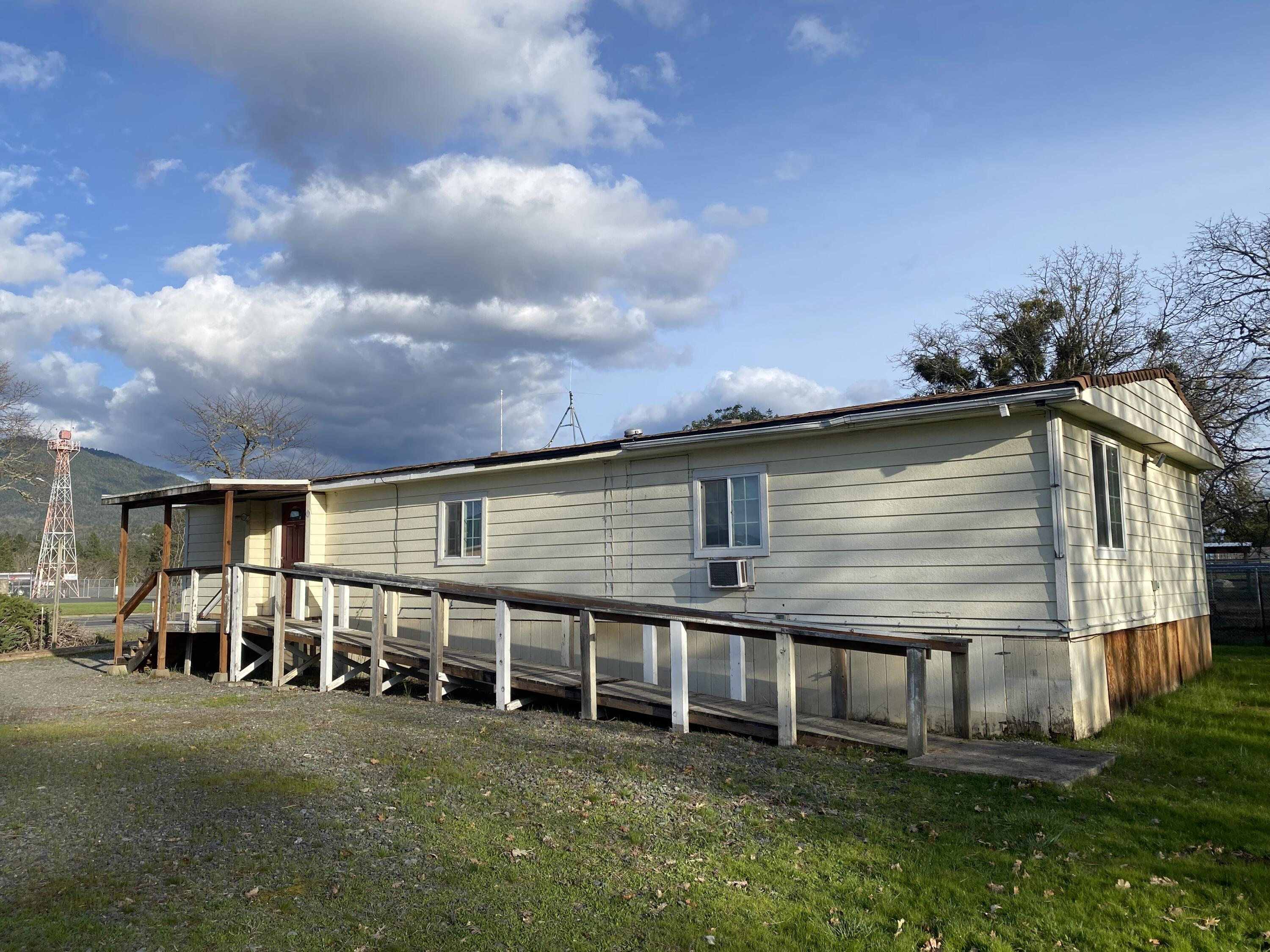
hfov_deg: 67.3
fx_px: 954
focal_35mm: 26
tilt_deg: +5.8
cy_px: 476
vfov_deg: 53.1
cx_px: 635
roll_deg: +0.0
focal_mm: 4.25
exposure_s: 1/2625
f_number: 1.8
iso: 32
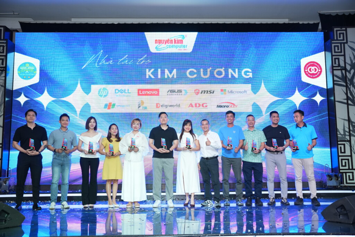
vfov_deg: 36.0
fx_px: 365
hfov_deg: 51.9
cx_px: 178
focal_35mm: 37
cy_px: 118
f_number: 3.5
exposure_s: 1/160
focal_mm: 37
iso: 1250
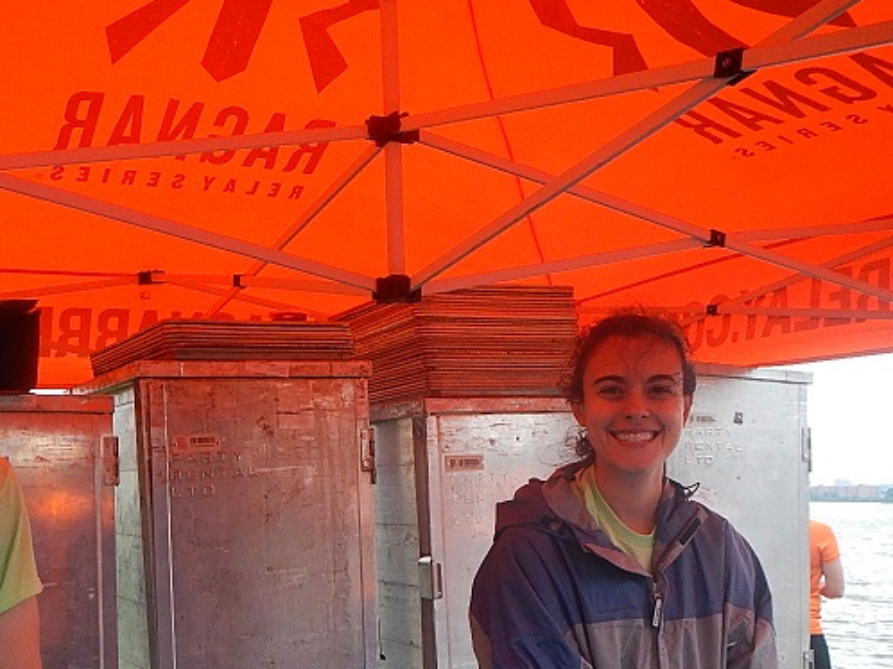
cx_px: 312
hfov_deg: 41.6
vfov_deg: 31.7
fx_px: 1160
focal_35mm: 45
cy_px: 479
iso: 280
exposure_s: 1/250
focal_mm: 5
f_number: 3.9
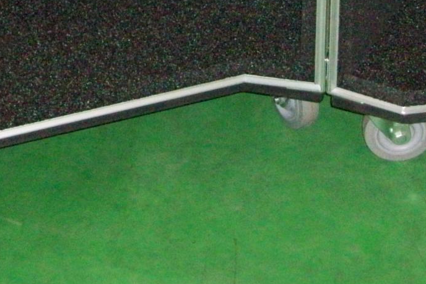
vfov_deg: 10.2
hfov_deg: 15.7
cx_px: 325
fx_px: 1539
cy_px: -155
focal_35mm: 130
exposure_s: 1/65.1
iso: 320
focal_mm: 7.1
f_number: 3.2
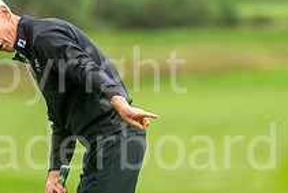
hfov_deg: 2.5
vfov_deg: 1.7
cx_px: 102
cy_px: 159
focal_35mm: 825
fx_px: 6604
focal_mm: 300
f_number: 4
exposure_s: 1/1250
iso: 800
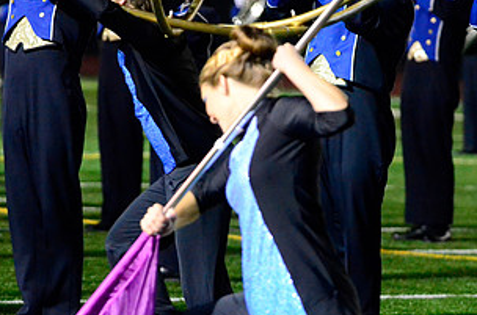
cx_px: 268
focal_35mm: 572
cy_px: 199
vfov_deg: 2.4
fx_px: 7559
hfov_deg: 3.6
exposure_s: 1/640
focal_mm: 200
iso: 6400
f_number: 3.2
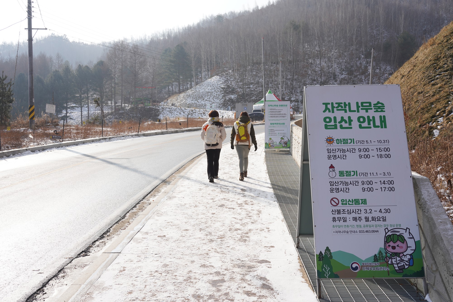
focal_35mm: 40
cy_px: 151
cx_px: 226
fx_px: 503
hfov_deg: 48.5
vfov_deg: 33.4
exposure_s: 1/100
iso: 100
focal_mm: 40
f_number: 13
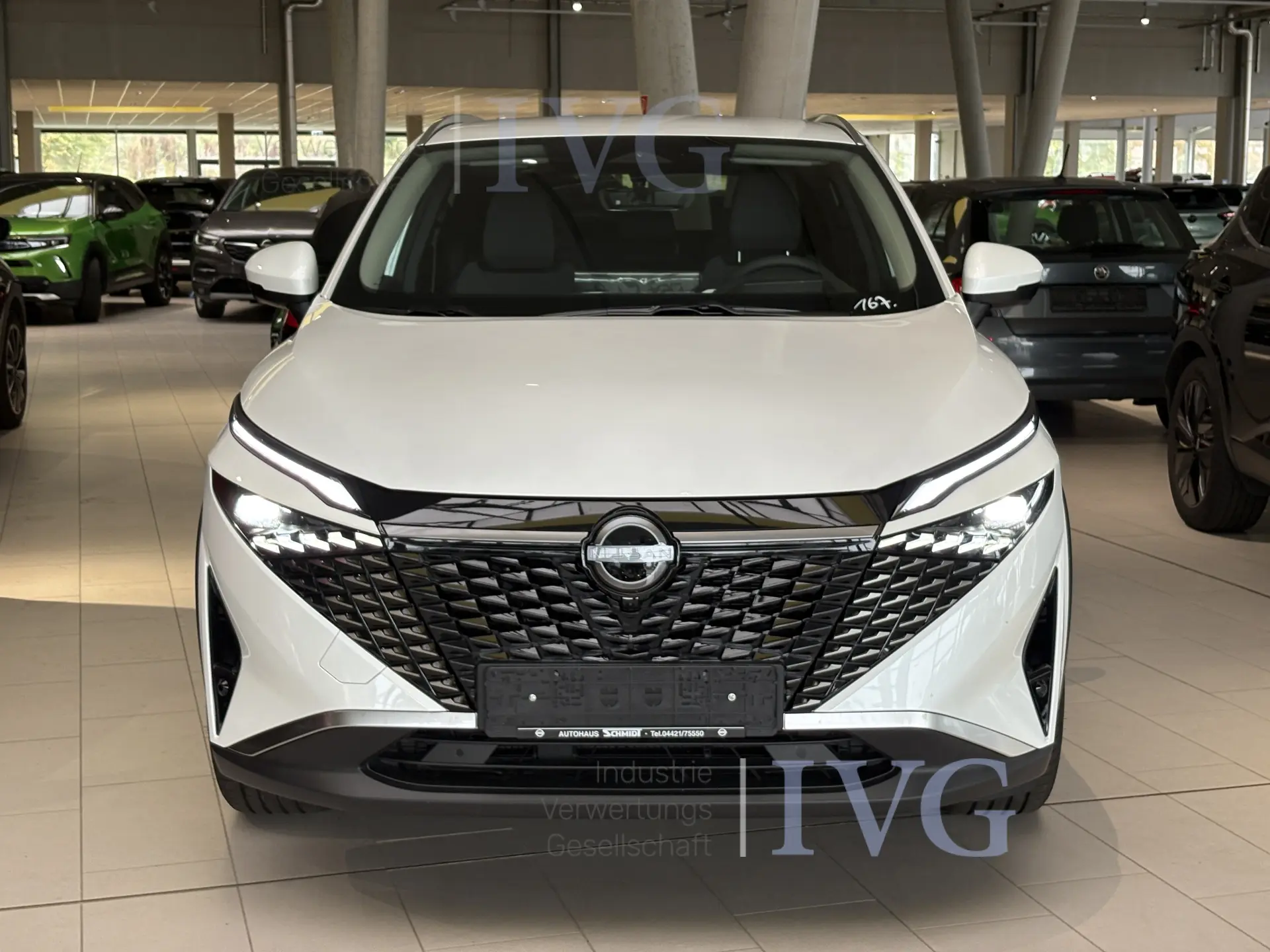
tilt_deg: -7.9
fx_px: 1908
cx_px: 635
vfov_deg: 28.0
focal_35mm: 52
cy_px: 476
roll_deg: +2.0
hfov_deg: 36.8
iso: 40
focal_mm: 5.96
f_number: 1.6
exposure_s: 1/62
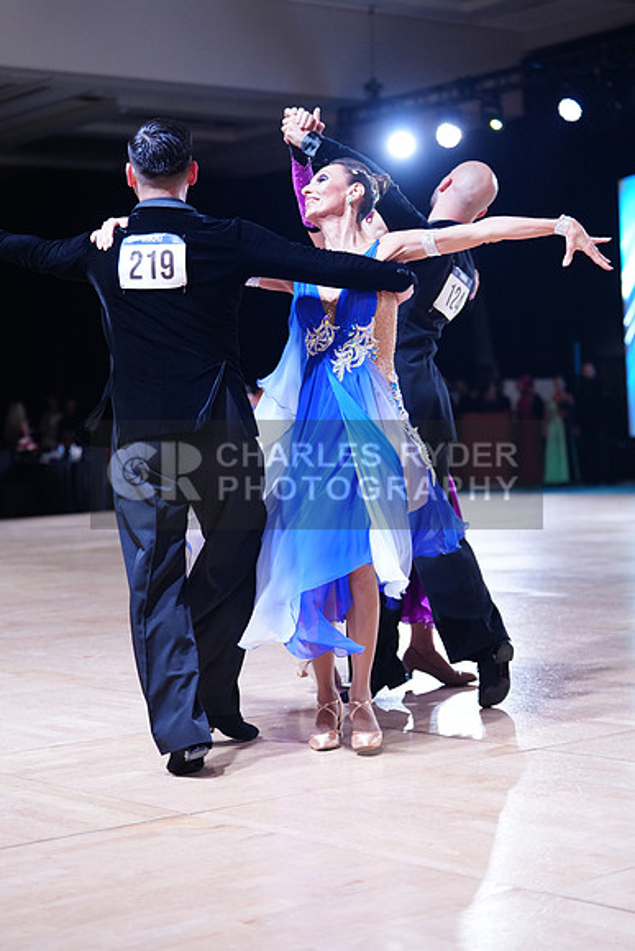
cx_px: 318
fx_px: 1851
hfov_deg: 19.5
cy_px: 476
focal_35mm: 70
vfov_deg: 28.8
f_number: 2.8
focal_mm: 70
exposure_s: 1/500
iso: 1250
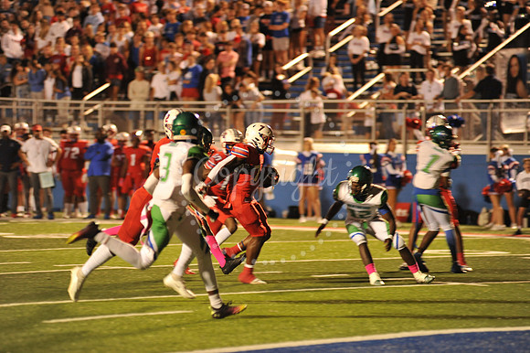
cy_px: 176
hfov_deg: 10.3
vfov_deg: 6.9
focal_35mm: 200
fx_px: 2943
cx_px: 265
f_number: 2.8
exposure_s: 1/200
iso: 2000
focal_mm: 200
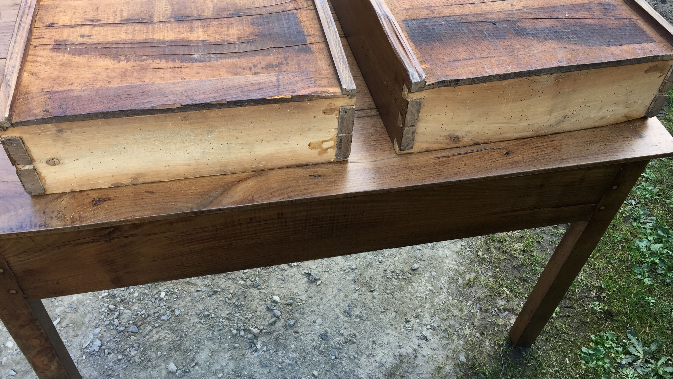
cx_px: 336
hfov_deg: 59.5
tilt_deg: -48.1
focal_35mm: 33
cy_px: 159
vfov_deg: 35.6
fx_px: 589
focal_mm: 4.15
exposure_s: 1/100
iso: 32
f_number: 2.2
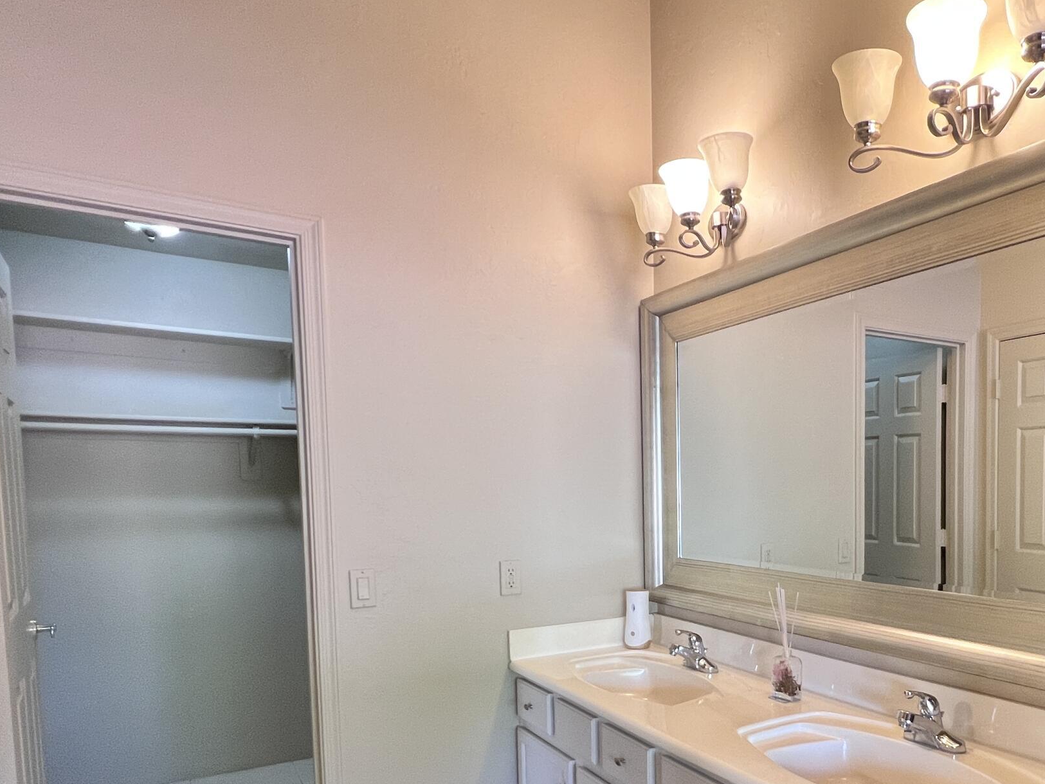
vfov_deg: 55.0
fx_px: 725
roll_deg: +0.1
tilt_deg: -5.0
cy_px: 554
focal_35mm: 24
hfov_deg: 68.3
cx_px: 745
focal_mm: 1.57
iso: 200
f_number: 1.8
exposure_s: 1/60
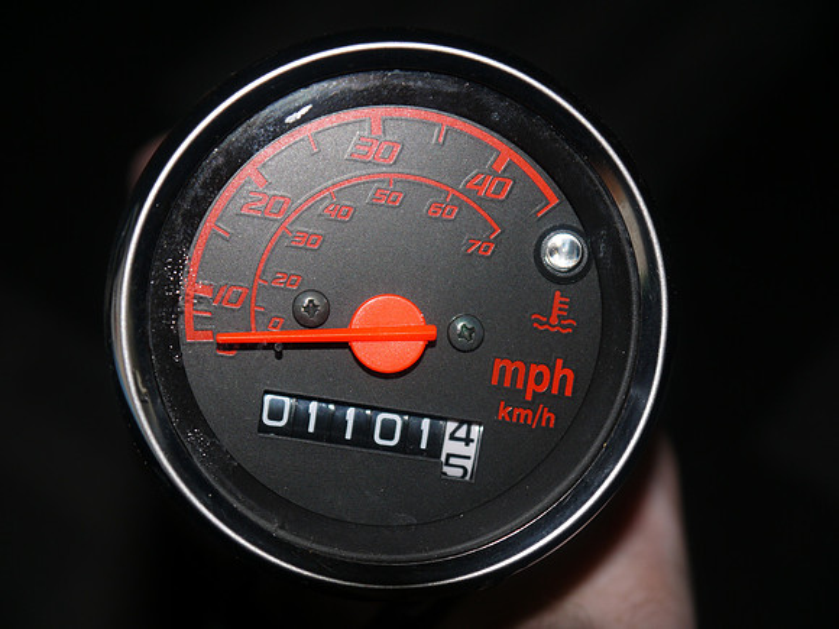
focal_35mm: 84
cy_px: 314
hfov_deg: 23.3
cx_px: 420
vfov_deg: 17.6
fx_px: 2036
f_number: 5.6
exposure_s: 1/60
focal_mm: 42
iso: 160
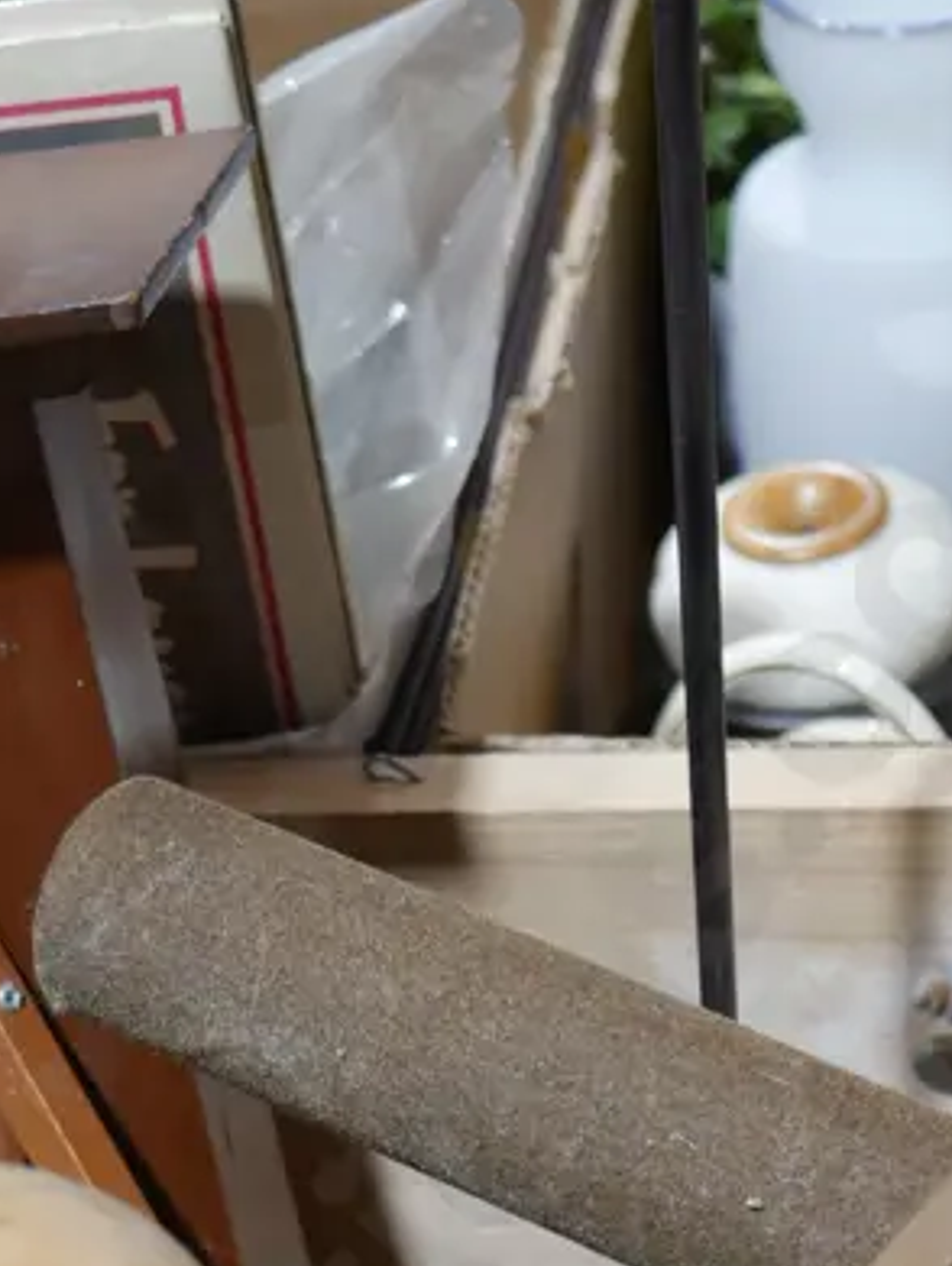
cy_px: 1535
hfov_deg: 16.5
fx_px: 3258
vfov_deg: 20.5
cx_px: 209
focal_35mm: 89
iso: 320
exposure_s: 1/60
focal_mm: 17
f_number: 4
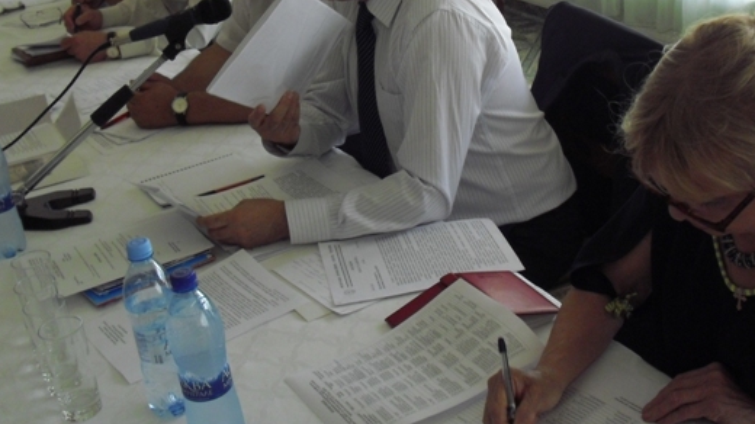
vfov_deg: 23.1
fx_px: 1021
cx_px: 450
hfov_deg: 40.4
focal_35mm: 51
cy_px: 81
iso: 200
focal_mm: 6.2
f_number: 2.8
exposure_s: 1/60
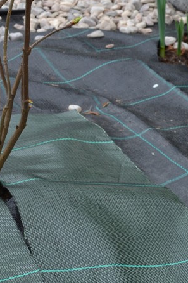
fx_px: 729
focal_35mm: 93
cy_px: 39
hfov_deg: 14.5
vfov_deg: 21.5
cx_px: 3
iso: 220
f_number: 8
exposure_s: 1/125
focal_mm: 24
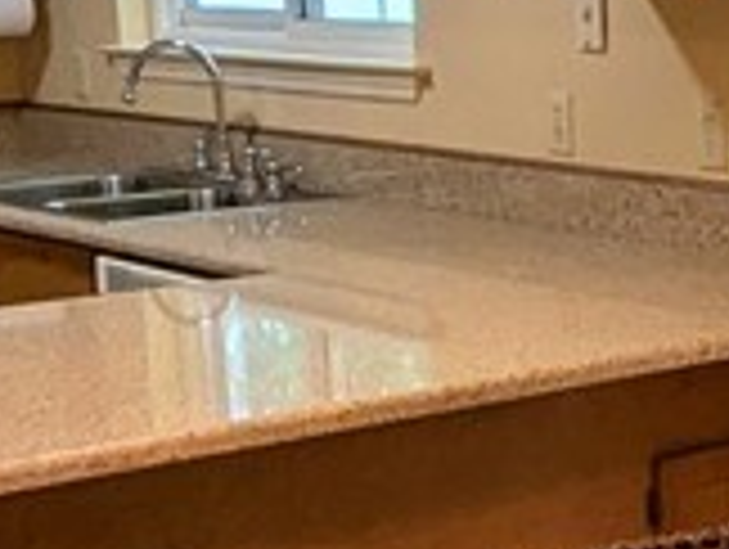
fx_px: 2130
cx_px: 770
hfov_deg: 18.8
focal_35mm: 101
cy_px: 580
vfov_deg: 14.4
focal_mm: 2.35
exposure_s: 1/120
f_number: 2.2
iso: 76
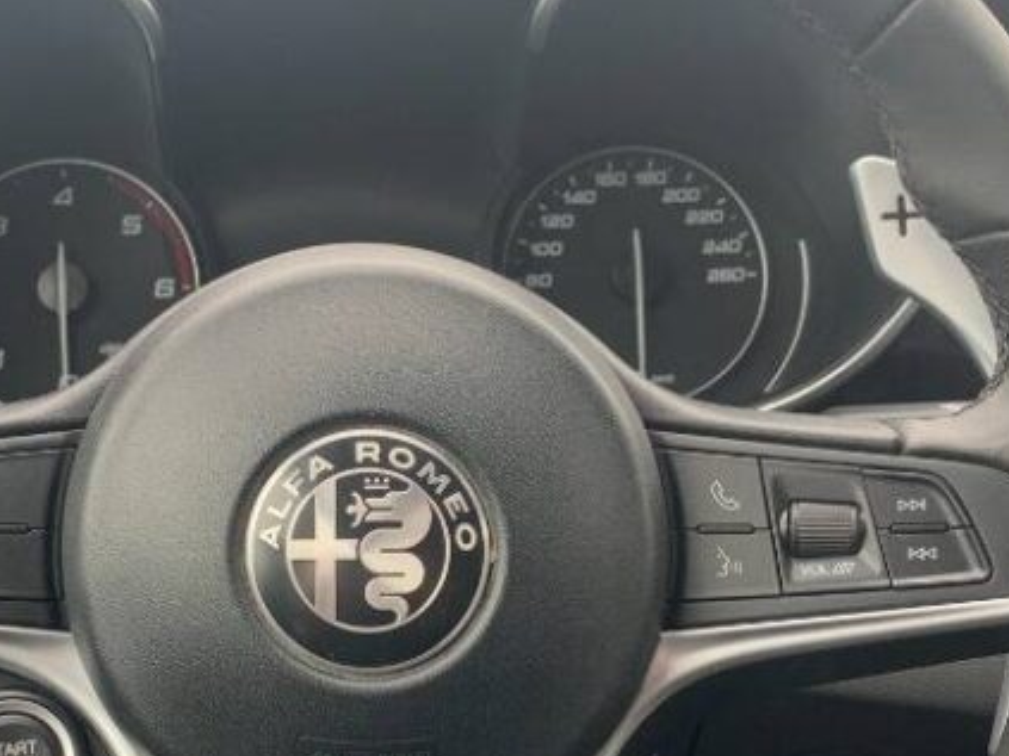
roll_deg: +0.8
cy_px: 487
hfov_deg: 30.5
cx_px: 353
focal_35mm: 63
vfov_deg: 23.2
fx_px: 1836
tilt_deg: -16.8
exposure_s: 1/121
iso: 40
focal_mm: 4.25
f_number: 1.8
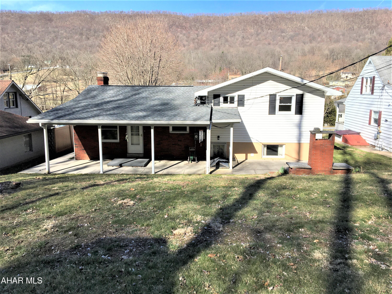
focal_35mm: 29
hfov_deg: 61.7
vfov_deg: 48.2
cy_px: 147
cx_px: 196
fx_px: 328
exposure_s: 1/1374
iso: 25
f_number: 2.2
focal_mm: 4.15
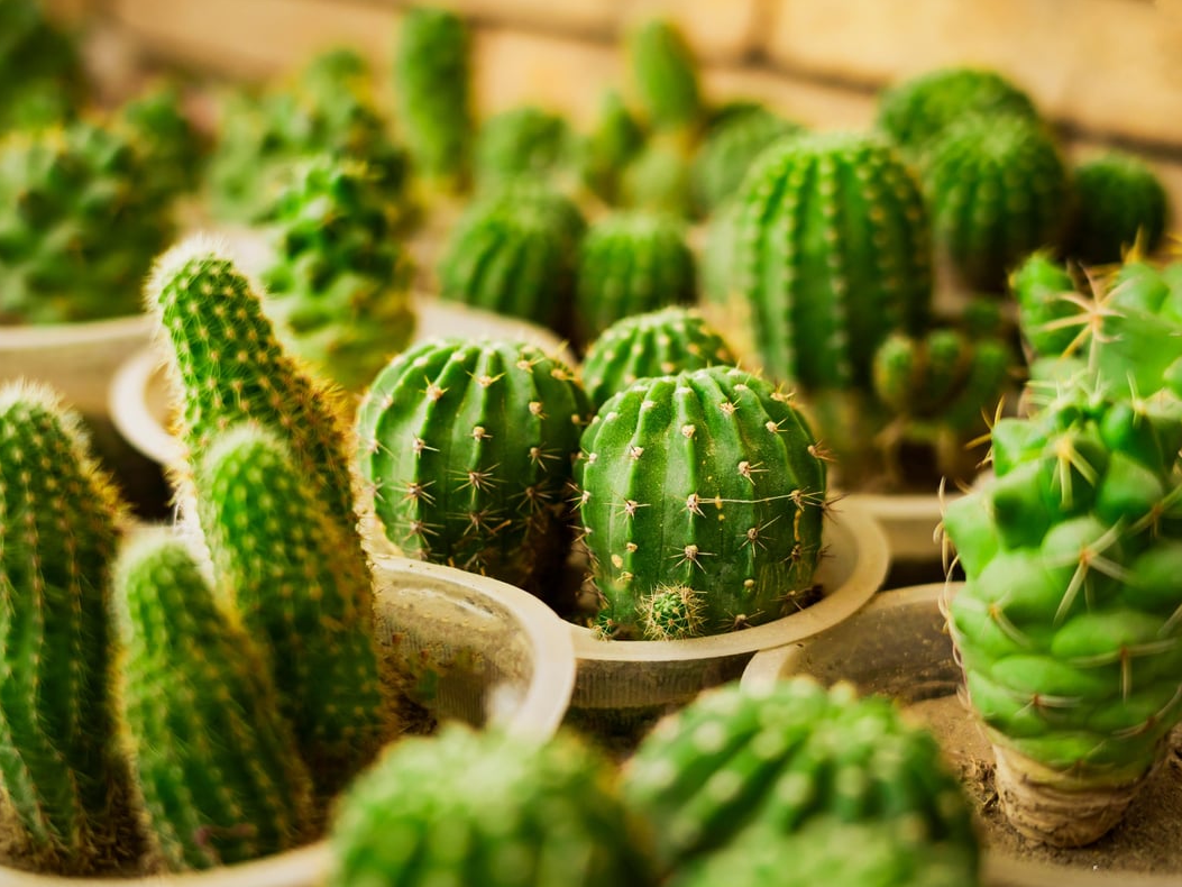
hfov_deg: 41.2
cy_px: 446
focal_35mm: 46
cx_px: 580
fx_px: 1571
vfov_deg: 31.5
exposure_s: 1/160
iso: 160
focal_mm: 28
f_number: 2.8
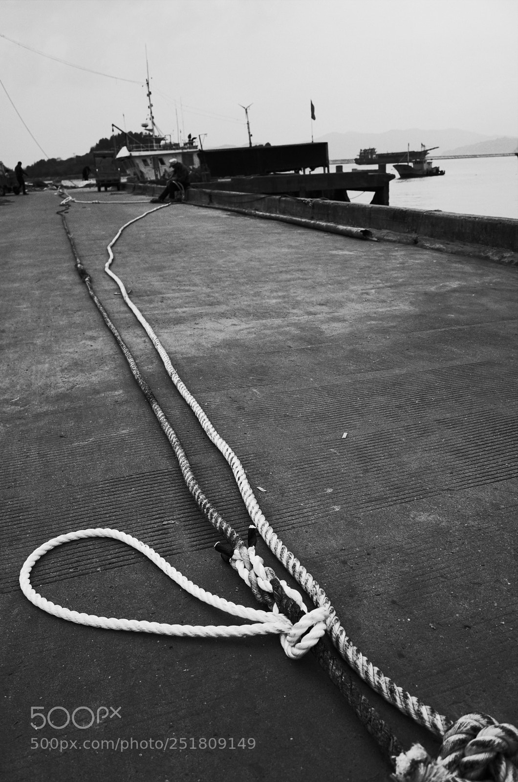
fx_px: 607
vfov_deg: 65.6
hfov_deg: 46.2
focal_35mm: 28
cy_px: 391
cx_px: 259
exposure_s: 1/640
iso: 160
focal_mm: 18.3
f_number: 4
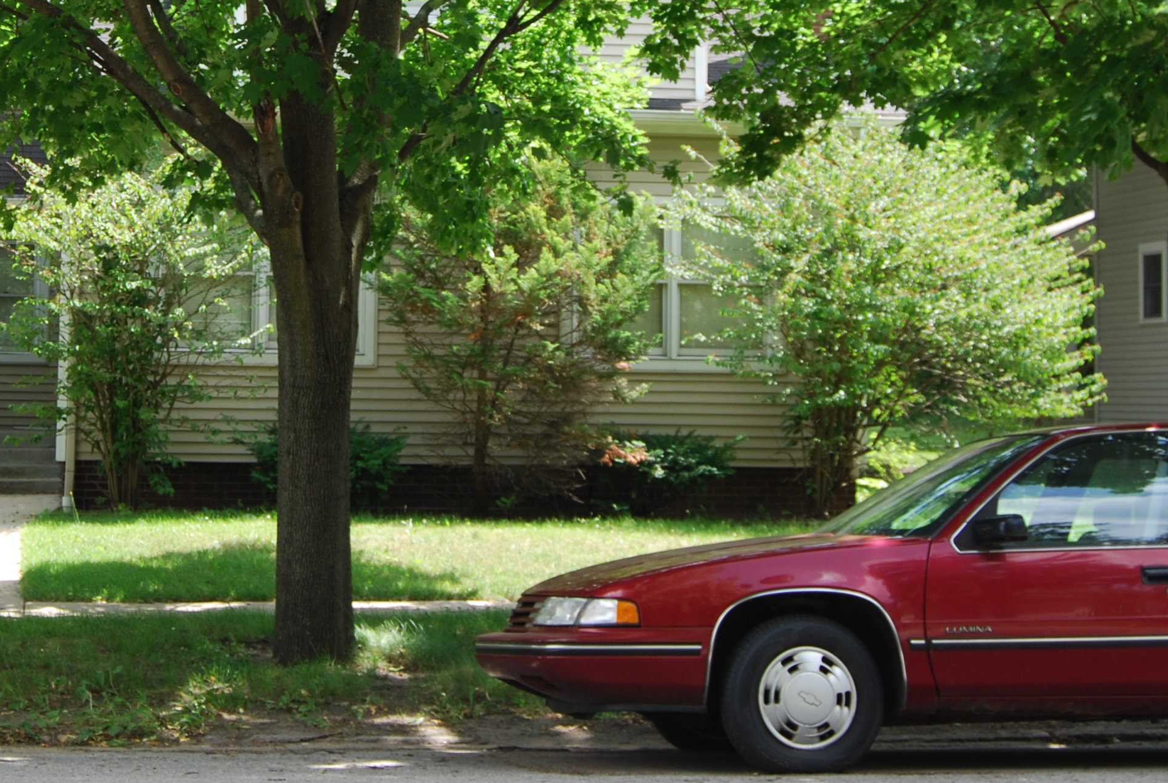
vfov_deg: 17.1
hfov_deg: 25.4
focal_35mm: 79
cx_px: 335
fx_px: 2567
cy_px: 75
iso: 140
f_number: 5.6
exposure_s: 1/125
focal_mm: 26
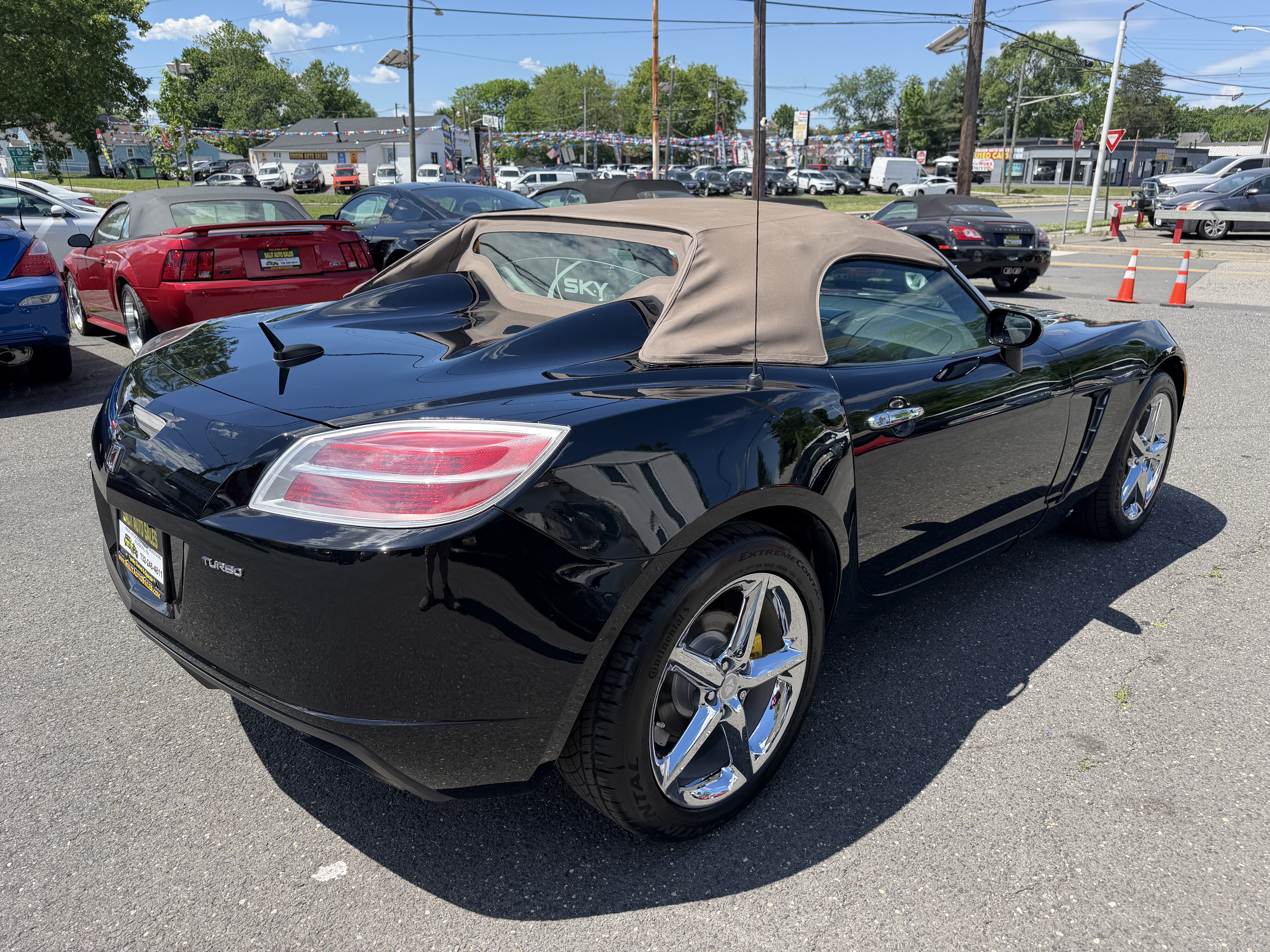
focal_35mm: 24
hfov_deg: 71.6
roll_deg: -0.4
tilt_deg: -19.0
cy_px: 476
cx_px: 635
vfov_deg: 56.8
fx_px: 881
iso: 80
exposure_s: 1/2169
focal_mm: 6.76
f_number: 1.78
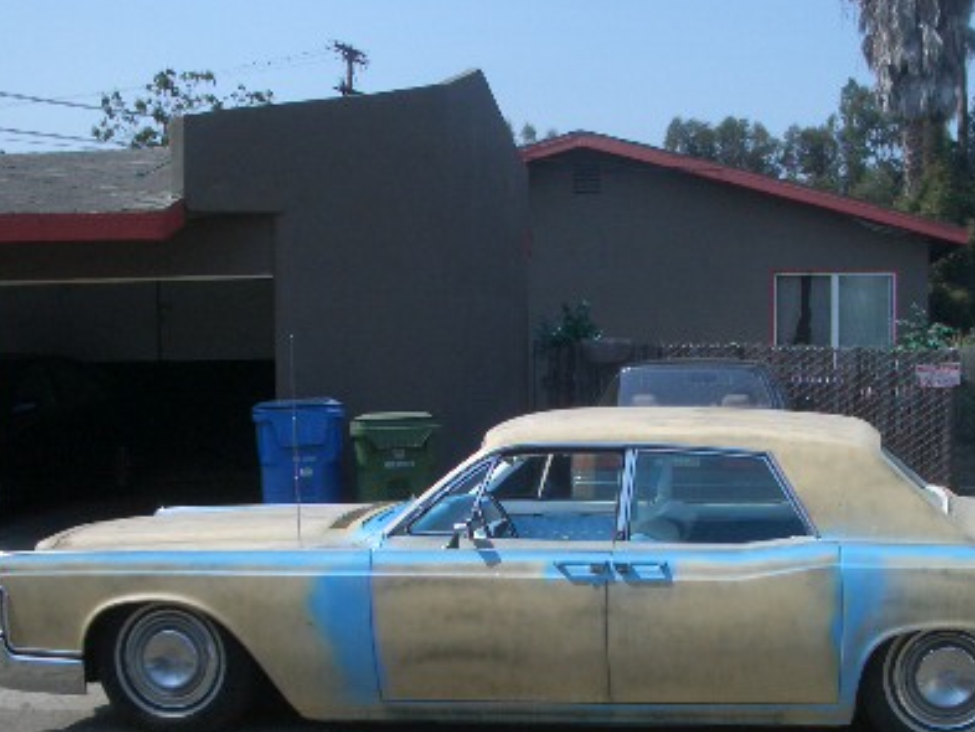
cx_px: 610
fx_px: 1606
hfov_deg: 33.6
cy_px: 546
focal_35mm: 57
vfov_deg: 25.4
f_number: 4.3
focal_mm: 5.8
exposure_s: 1/640
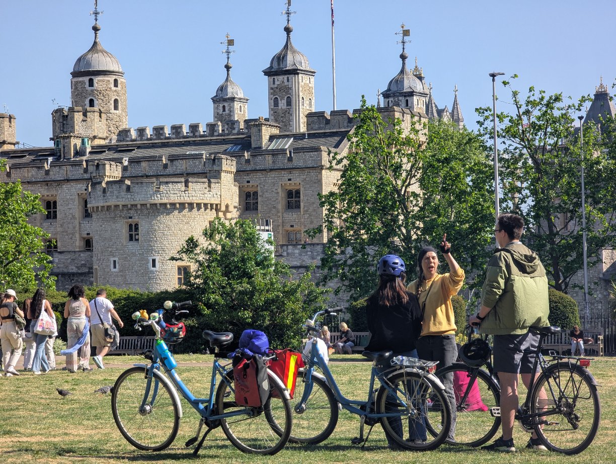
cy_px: 232
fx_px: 1889
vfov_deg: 14.0
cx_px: 308
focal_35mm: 106
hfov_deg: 18.5
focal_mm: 19
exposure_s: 1/284
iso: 30
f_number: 3.5
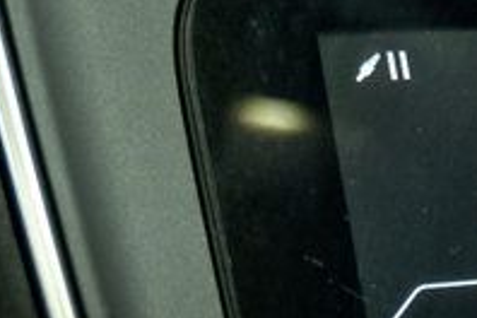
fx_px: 2160
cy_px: 584
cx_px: 703
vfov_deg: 8.1
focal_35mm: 163
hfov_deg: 12.1
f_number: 4
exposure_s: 1/60
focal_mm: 31.5
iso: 3200
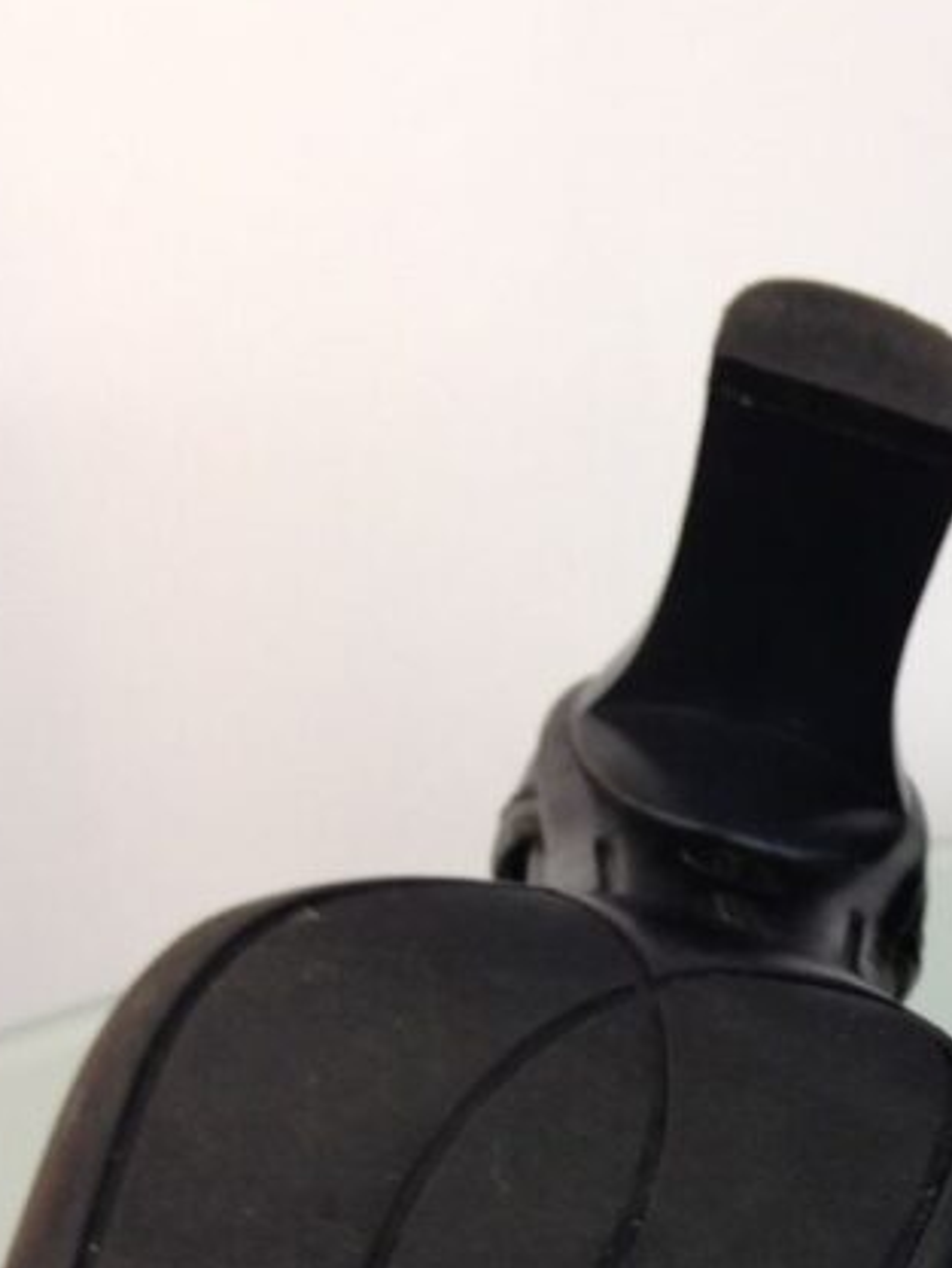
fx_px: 2969
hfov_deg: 17.6
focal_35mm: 81
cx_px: 1025
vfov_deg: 22.8
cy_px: 1374
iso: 50
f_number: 2.4
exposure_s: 1/30
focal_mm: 4.12
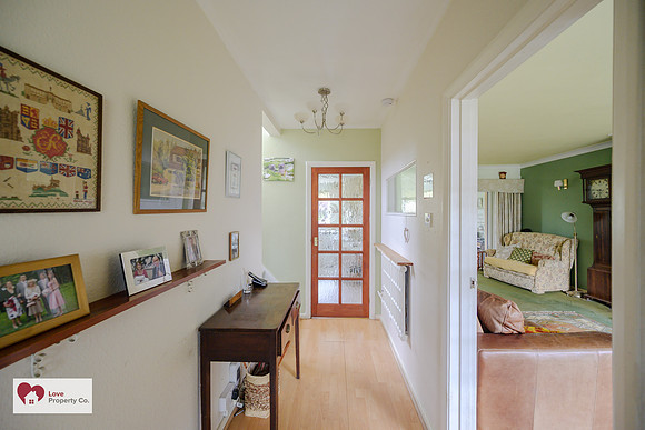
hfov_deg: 104.2
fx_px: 251
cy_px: 215
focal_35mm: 14
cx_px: 322
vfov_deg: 81.2
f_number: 5.6
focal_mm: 14
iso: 500
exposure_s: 1/15
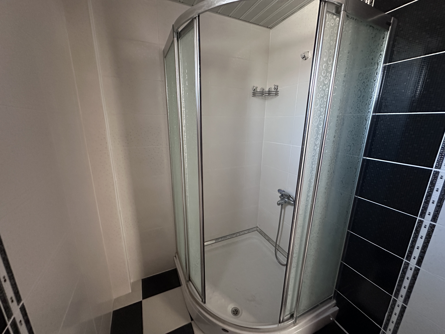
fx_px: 180
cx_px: 222
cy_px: 167
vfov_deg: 85.7
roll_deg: -0.5
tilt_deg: -15.3
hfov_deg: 102.1
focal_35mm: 14
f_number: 2.2
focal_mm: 2.22
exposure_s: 1/60
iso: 800
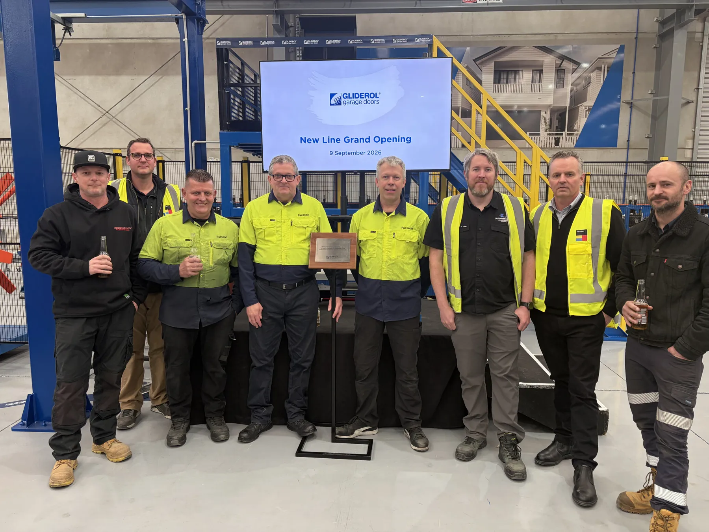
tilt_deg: -7.9
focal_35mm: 26
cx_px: 354
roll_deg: +0.3
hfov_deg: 67.3
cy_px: 266
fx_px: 533
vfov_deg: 53.1
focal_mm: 5.96
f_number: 1.6
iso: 80
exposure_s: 1/50
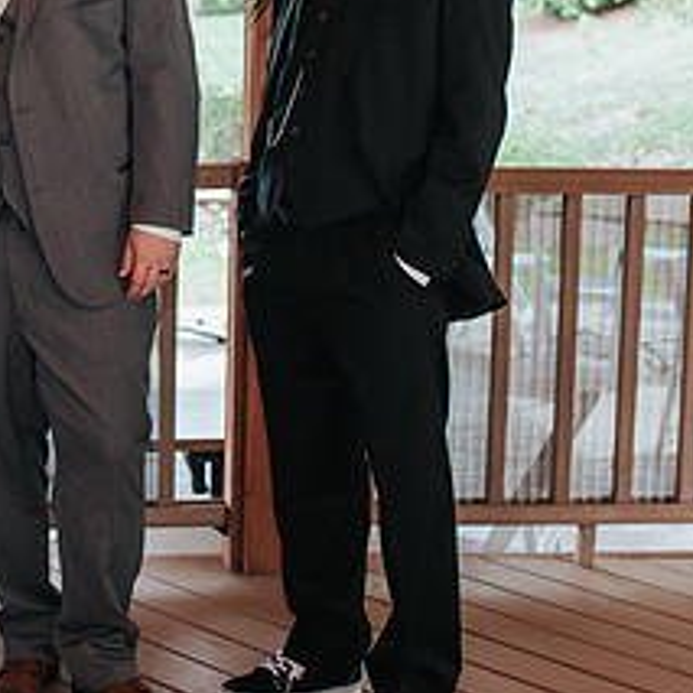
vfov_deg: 19.4
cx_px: -9
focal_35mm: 89
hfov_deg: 18.9
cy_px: 210
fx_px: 2016
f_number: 3.2
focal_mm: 35
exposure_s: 1/200
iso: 280
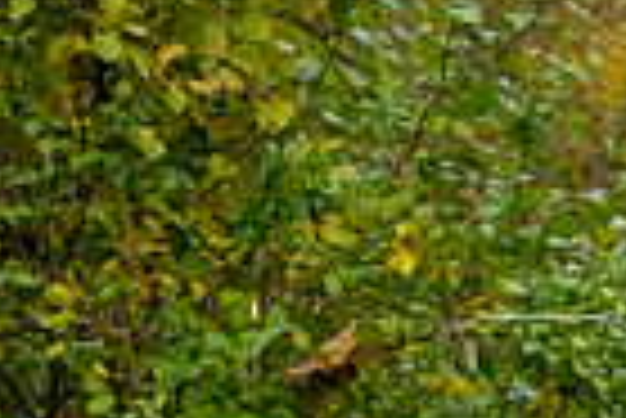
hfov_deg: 15.1
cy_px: 561
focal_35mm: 120
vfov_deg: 11.1
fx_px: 2089
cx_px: 1069
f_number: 5.6
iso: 400
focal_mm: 24
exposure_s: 1/640
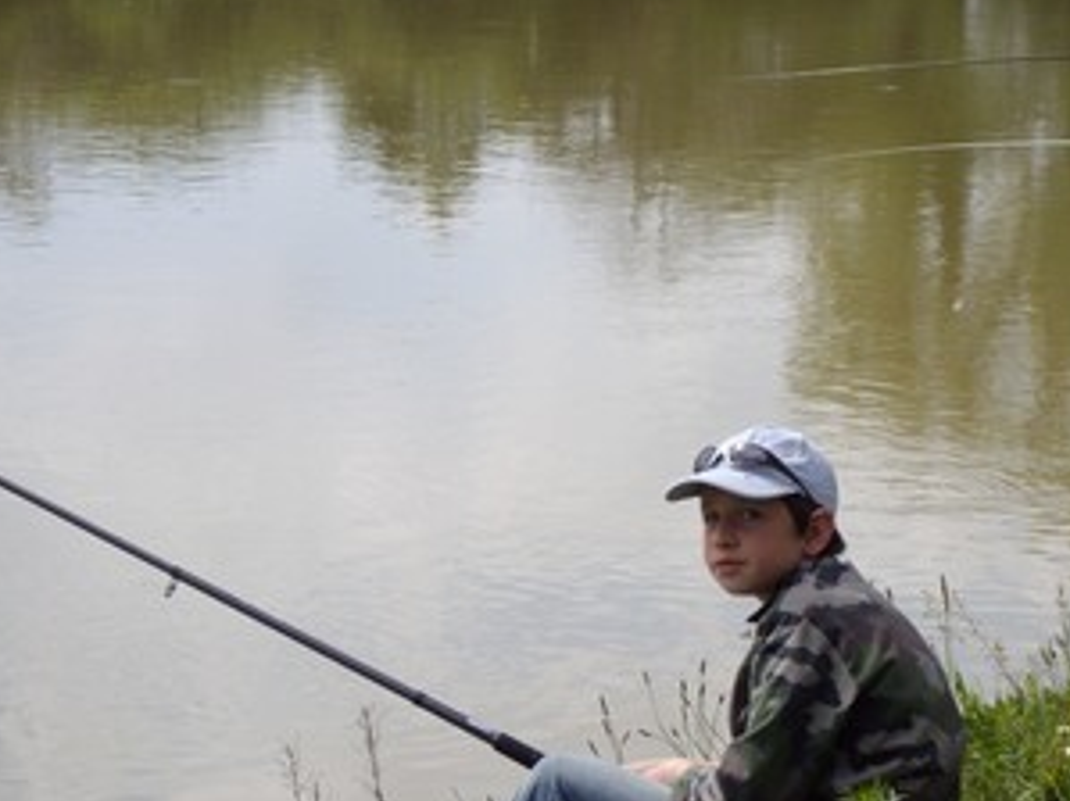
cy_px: 493
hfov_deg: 13.2
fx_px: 4635
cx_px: 658
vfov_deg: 9.9
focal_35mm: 150
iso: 80
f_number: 5.2
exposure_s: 1/400
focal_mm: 18.6
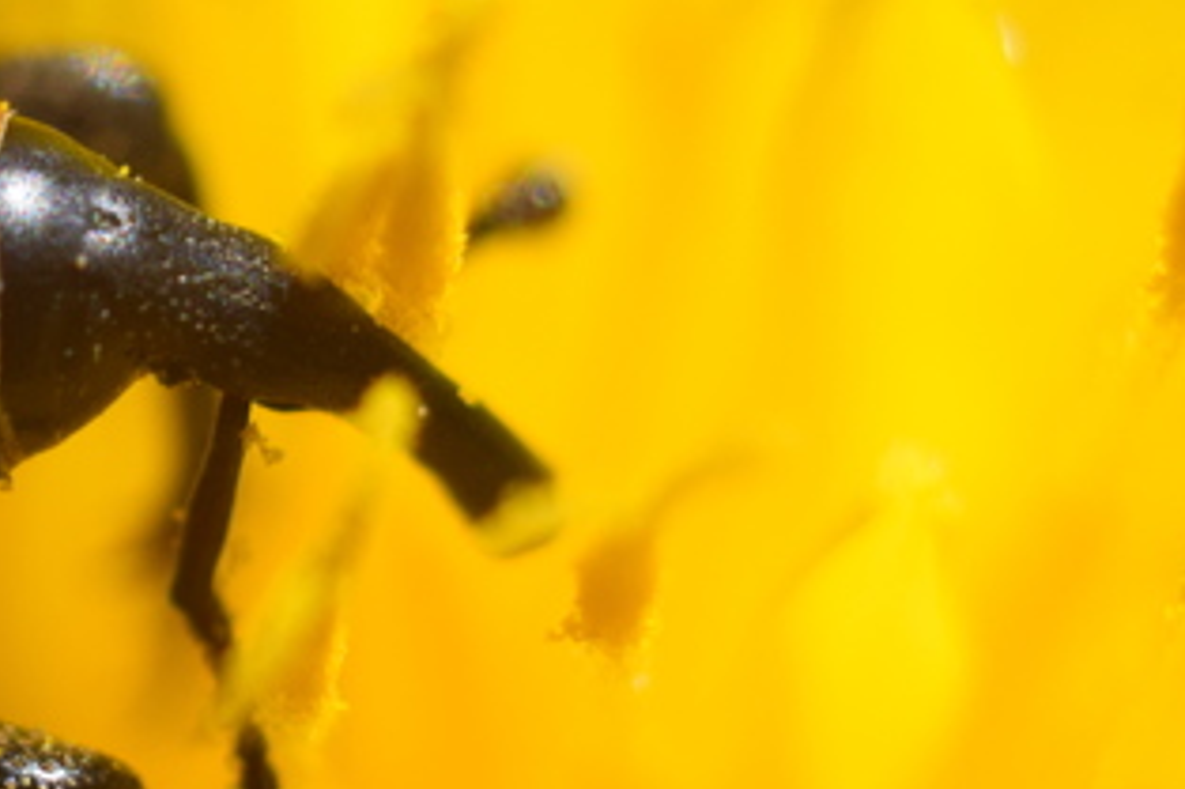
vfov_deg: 5.4
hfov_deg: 8.1
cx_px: -60
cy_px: 347
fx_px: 8308
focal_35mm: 253
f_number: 10
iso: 400
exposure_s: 1/320
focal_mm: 55
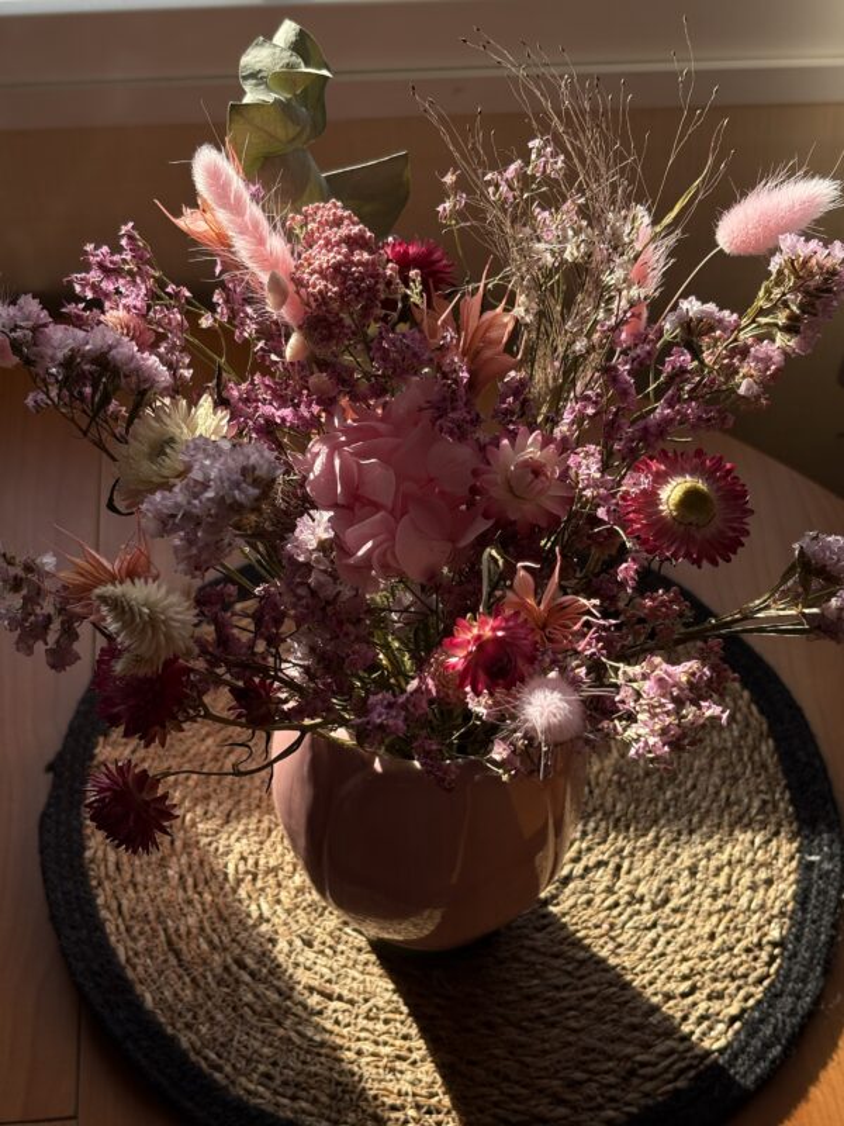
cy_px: 563
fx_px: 1690
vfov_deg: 36.8
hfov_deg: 28.0
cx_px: 422
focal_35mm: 52
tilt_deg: -47.8
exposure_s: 1/873
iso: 40
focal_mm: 5.96
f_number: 1.6
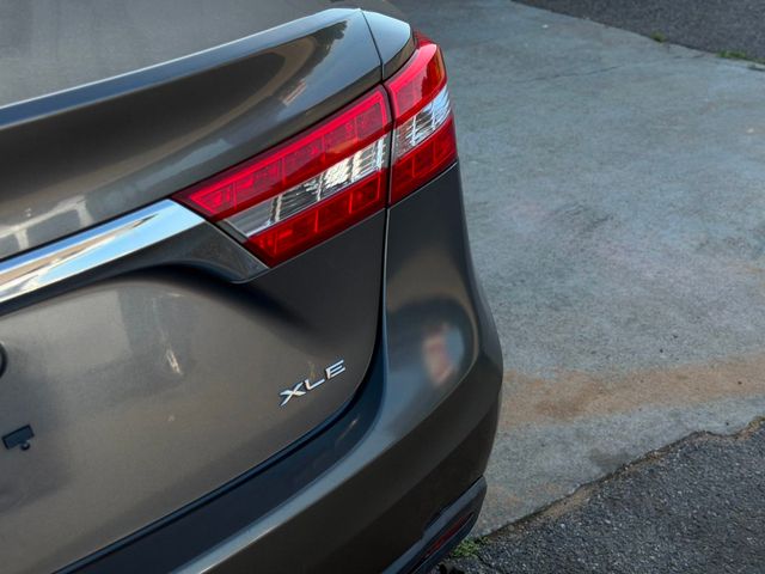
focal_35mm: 48
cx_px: 382
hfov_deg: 39.7
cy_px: 287
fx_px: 1061
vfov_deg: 30.3
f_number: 1.78
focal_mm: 6.76
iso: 100
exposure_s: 1/1456
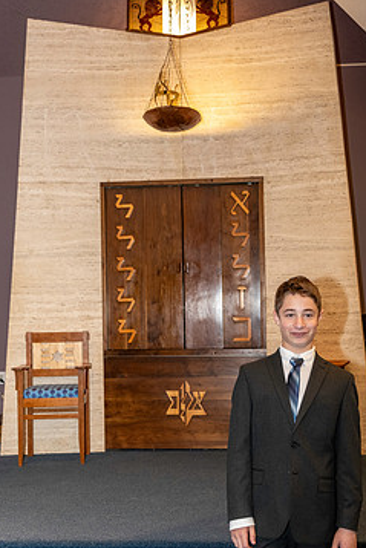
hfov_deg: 30.4
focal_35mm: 44
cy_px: 315
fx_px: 670
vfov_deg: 44.4
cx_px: 222
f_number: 3.2
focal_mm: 23.3
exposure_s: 1/60
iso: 1250
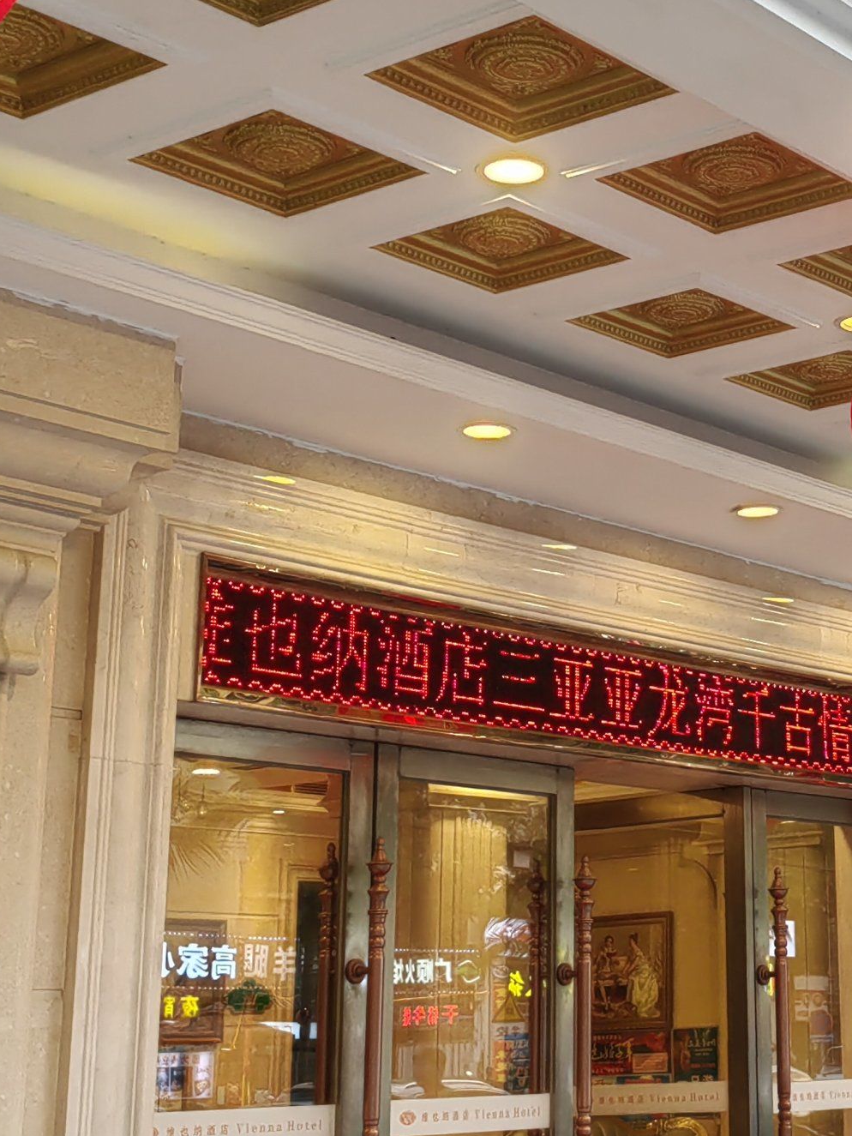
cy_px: 402
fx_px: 2231
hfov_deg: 20.9
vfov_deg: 28.4
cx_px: 838
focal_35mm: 68
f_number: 1.8
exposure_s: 1/476
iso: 160
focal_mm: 5.54
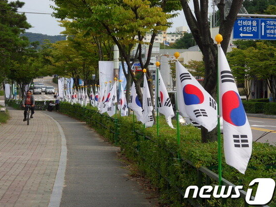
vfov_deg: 13.1
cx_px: 139
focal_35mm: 113
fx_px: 901
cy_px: 104
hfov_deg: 17.4
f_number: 5.6
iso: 80
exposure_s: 1/250
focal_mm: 19.3
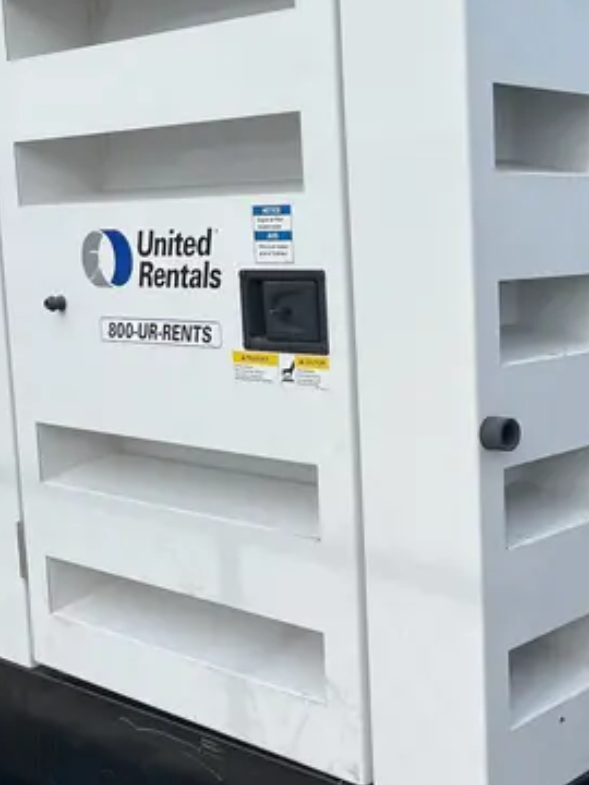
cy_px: 363
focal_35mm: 53
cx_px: 528
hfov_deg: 26.6
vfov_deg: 36.2
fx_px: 1202
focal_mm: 5.1
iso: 50
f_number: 1.6
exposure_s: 1/2688
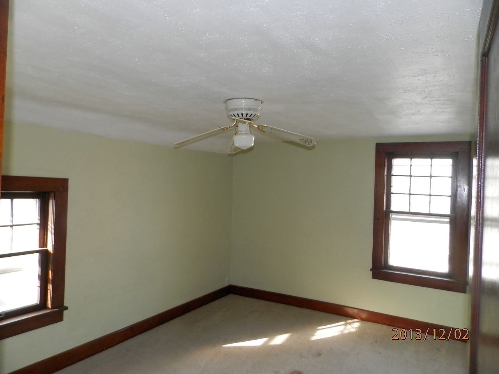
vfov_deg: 54.9
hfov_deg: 69.4
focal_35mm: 25
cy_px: 187
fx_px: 360
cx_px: 250
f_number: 3.1
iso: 200
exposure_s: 1/30
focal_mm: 4.5
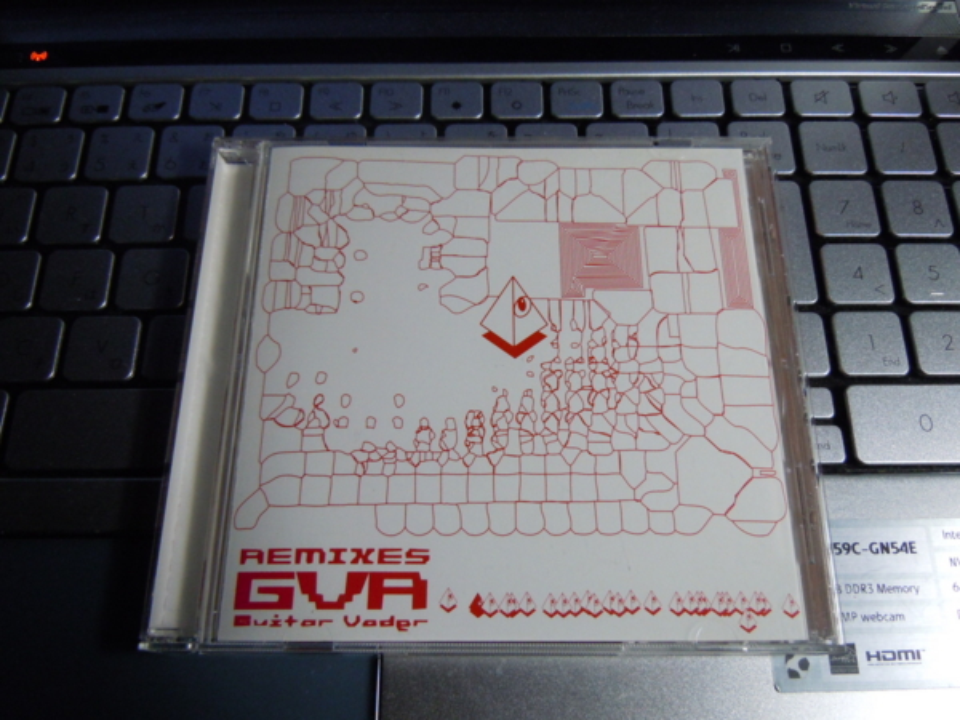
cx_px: 480
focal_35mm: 30
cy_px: 360
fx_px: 832
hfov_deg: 60.0
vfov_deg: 46.8
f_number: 3.5
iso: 400
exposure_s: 1/40
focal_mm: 5.4
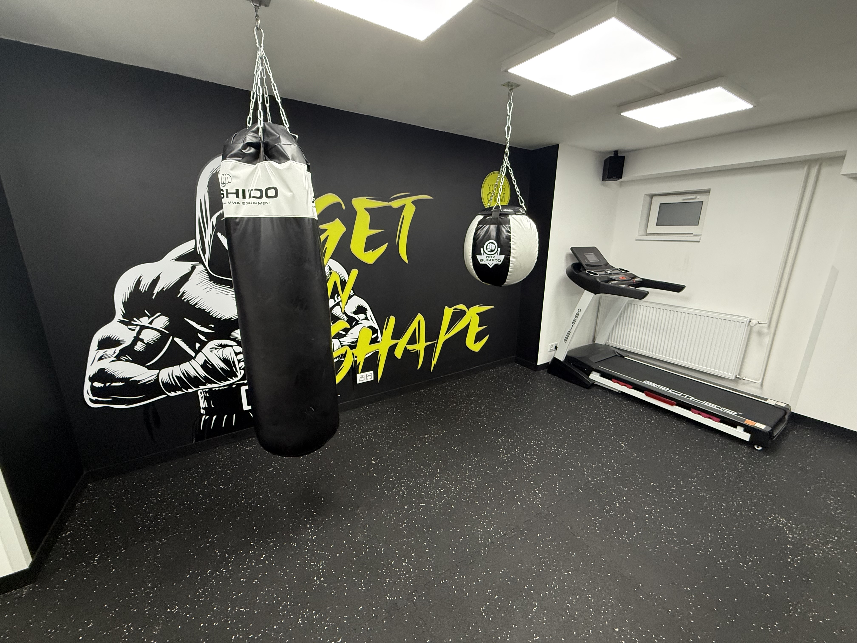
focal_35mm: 14
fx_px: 347
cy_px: 322
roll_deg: -0.3
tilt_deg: -13.0
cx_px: 428
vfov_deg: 85.7
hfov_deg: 102.1
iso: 320
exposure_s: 1/100
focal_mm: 2.22
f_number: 2.2
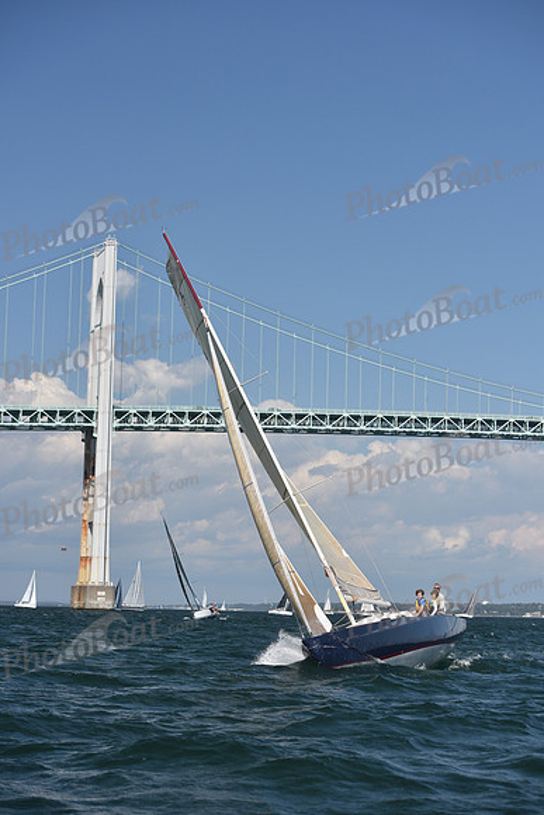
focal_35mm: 78
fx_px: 1767
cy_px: 408
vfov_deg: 26.0
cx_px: 272
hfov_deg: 17.5
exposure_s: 1/1000
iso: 250
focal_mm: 78
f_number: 5.6
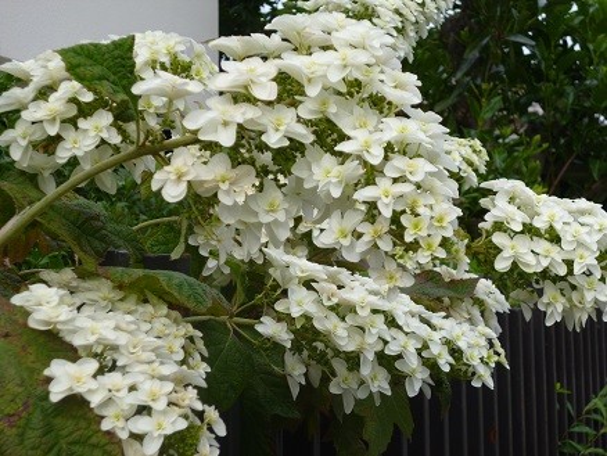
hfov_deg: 31.7
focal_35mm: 61
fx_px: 1070
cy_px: 228
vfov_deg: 24.0
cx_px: 304
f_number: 4.1
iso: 100
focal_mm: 10.9
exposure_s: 1/320
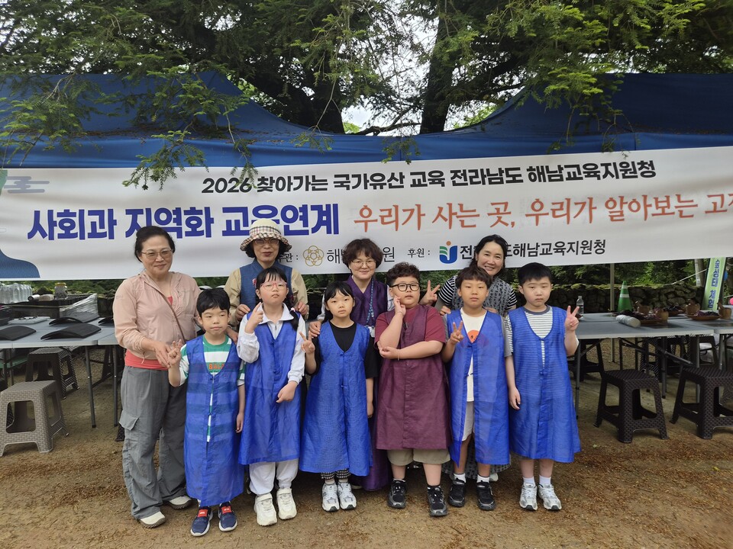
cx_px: 366
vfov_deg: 58.9
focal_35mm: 23
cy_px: 274
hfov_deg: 73.9
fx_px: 487
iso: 50
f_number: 1.8
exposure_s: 1/359
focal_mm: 5.4
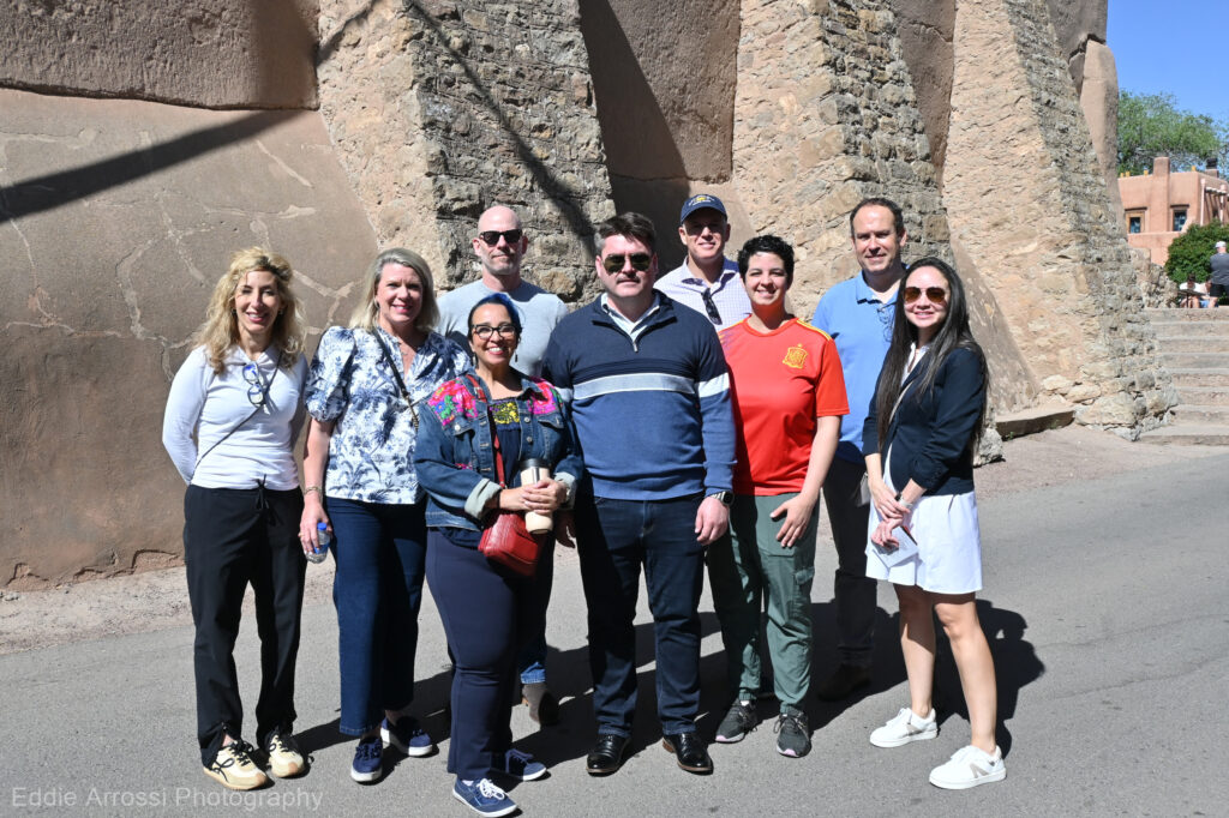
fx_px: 1101
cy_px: 409
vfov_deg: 40.8
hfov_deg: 58.4
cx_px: 614
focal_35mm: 32
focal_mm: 21.5
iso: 250
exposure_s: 1/800
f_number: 8
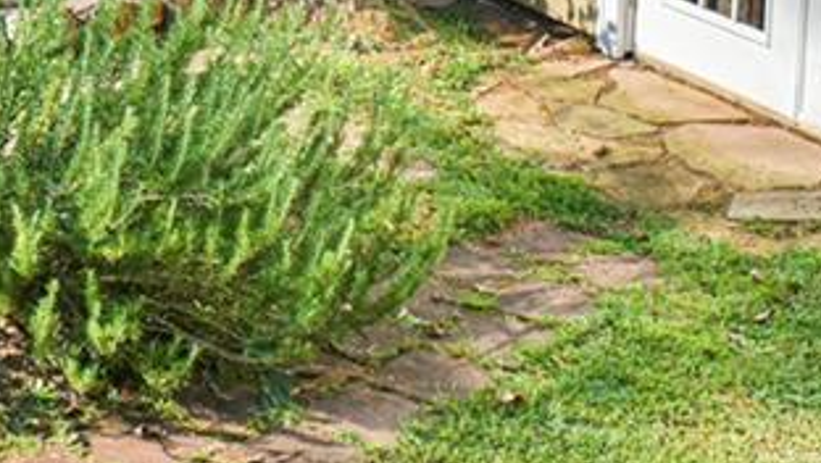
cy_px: 246
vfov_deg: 11.0
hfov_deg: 18.5
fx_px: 2396
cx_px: -132
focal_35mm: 110
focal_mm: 32
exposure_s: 1/320
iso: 1600
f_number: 9
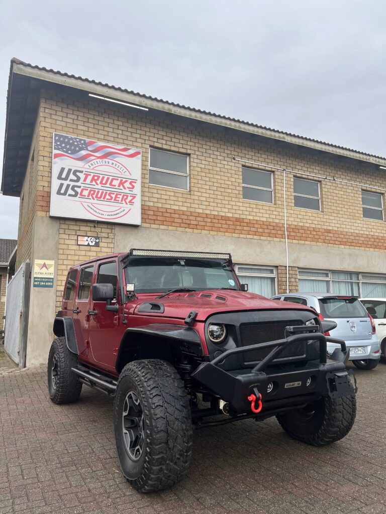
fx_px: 387
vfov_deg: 67.3
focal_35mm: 26
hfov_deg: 53.1
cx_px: 193
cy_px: 257
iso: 50
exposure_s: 1/615
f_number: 1.6
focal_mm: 5.1
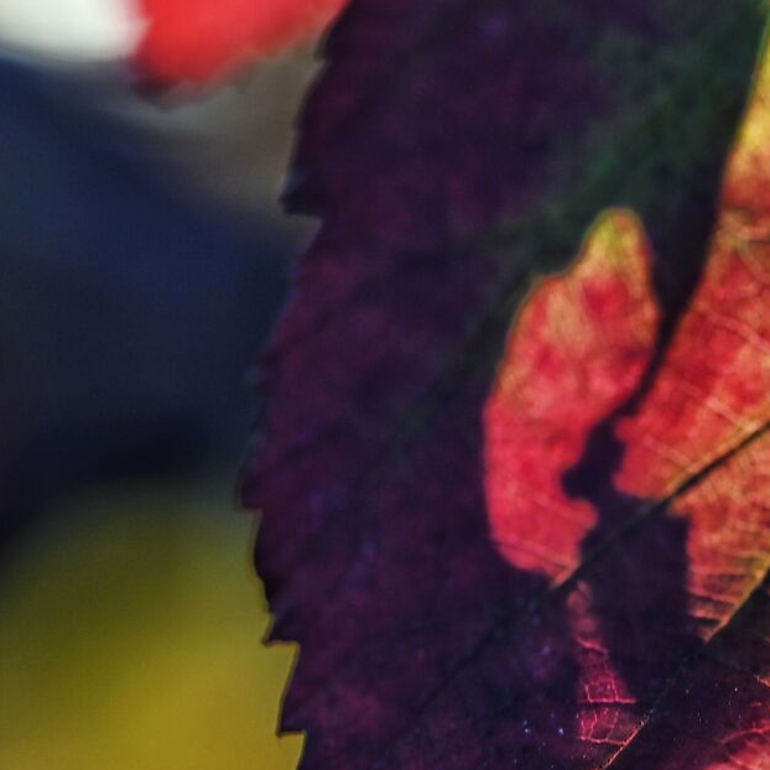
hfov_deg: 5.0
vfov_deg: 5.1
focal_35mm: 344
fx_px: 8657
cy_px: 389
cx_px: 1237
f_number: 8
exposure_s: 1/125
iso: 250
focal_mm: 105
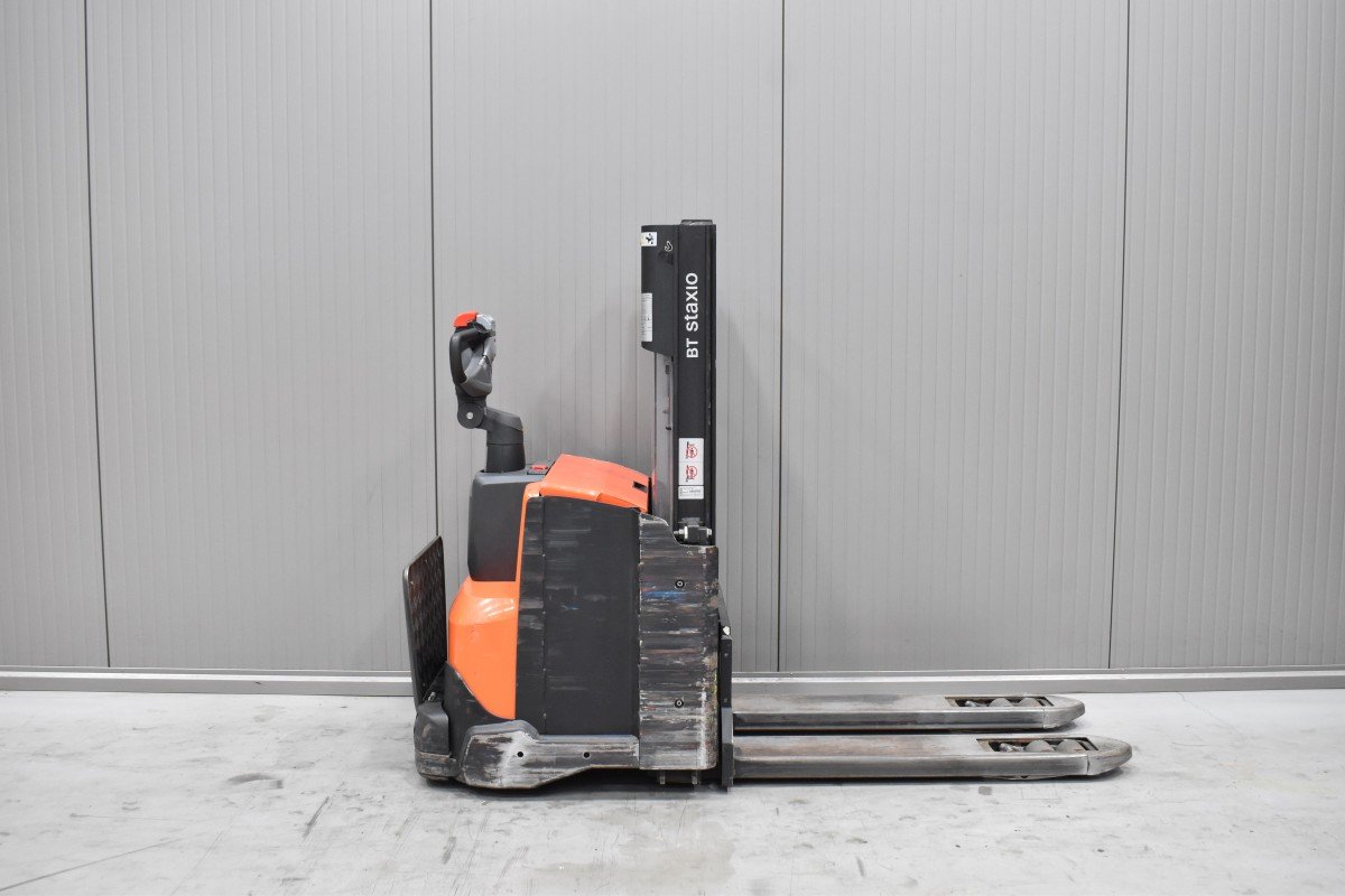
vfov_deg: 40.0
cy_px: 448
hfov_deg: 57.2
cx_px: 672
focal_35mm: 33
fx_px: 1233
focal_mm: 22
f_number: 5
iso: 1600
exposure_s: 1/30
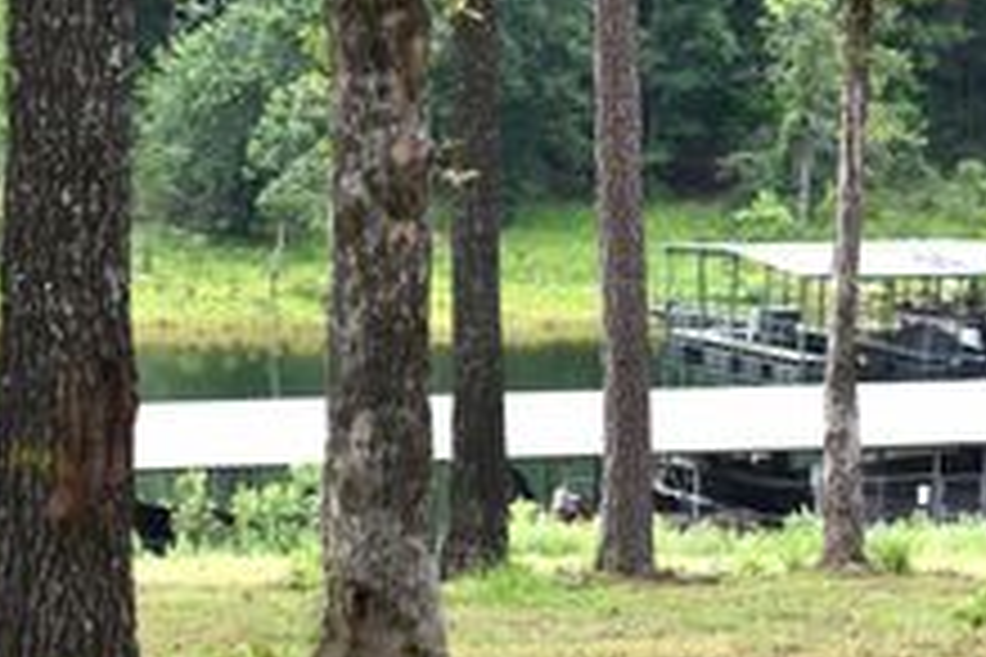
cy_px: 457
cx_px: 581
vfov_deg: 6.5
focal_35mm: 210
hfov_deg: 9.8
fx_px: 5751
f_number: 5.6
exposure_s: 1/500
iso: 360
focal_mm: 92
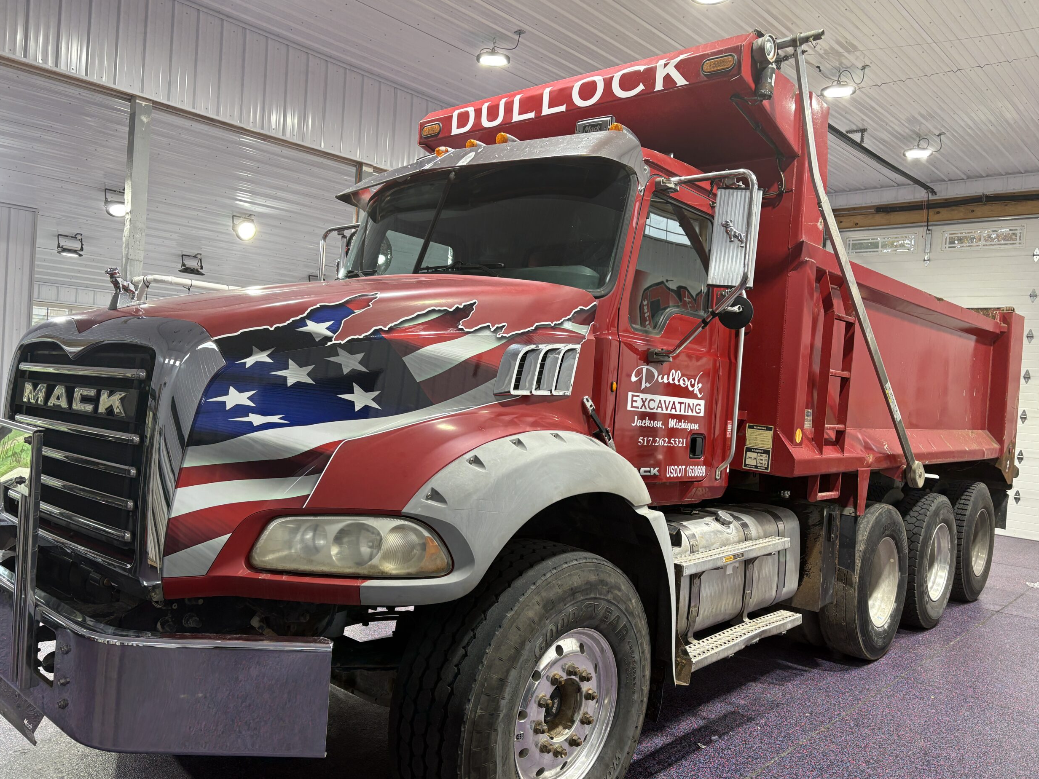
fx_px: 810
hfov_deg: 65.3
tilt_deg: -0.8
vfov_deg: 51.4
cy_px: 389
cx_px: 522
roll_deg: -3.5
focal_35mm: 27
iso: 80
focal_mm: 5.96
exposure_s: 1/120
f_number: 1.6
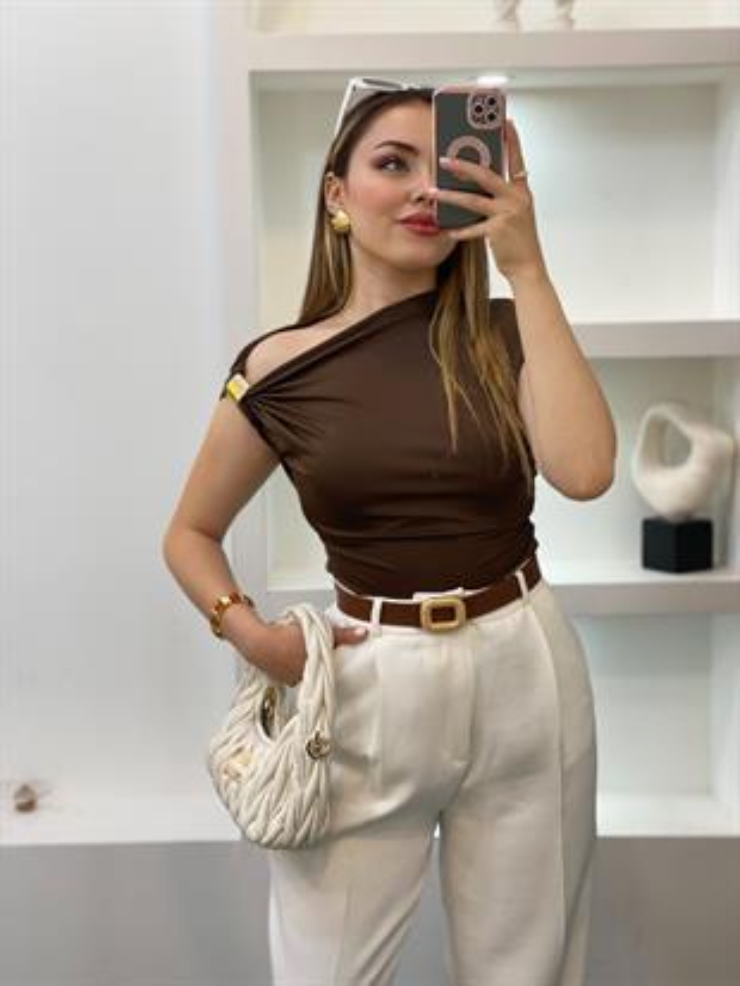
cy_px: 493
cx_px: 370
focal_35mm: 52
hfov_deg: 28.0
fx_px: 1481
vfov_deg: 36.8
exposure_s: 1/100
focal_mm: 6
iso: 80
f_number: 2
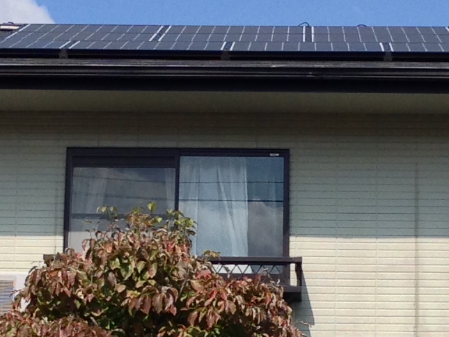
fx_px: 2167
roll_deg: -2.3
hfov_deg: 11.8
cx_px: 281
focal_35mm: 167
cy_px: 284
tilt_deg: +12.3
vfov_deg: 8.9
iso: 50
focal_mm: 4.12
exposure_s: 1/1427
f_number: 2.4
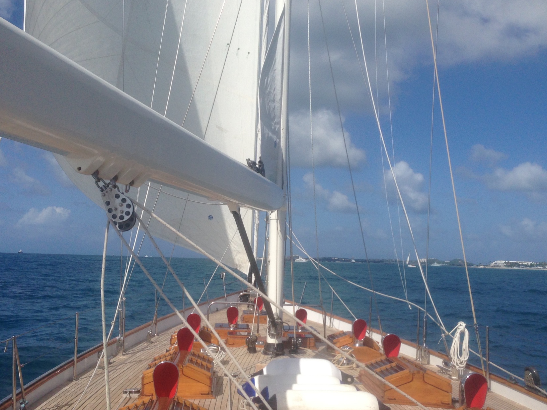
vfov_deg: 35.1
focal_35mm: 41
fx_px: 648
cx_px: 264
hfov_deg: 45.8
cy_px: 226
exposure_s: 1/4184
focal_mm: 4.12
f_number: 2.4
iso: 50
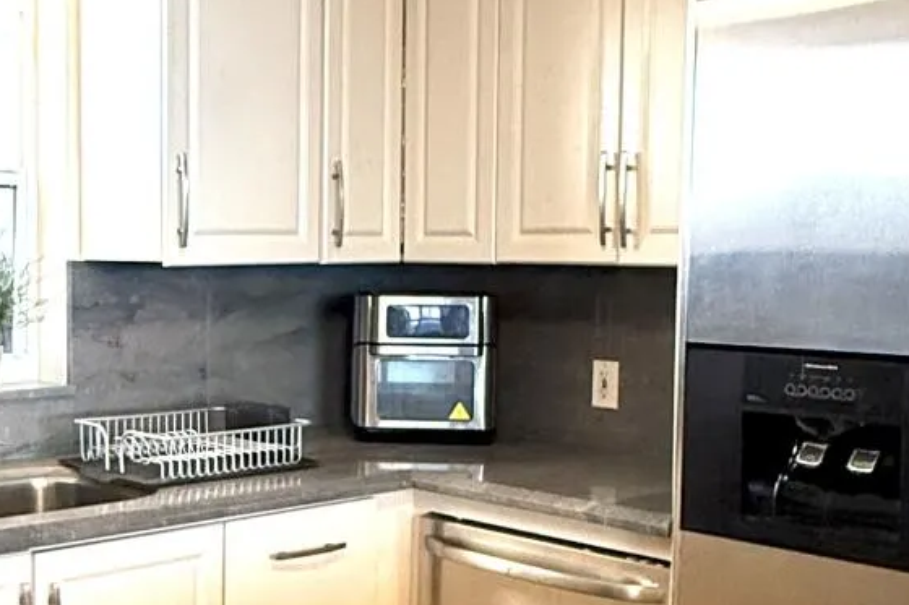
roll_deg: -0.9
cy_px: 349
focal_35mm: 52
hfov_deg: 37.0
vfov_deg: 25.9
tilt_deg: -2.7
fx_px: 1313
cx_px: 195
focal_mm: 2.22
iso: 320
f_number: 2.2
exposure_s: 1/120
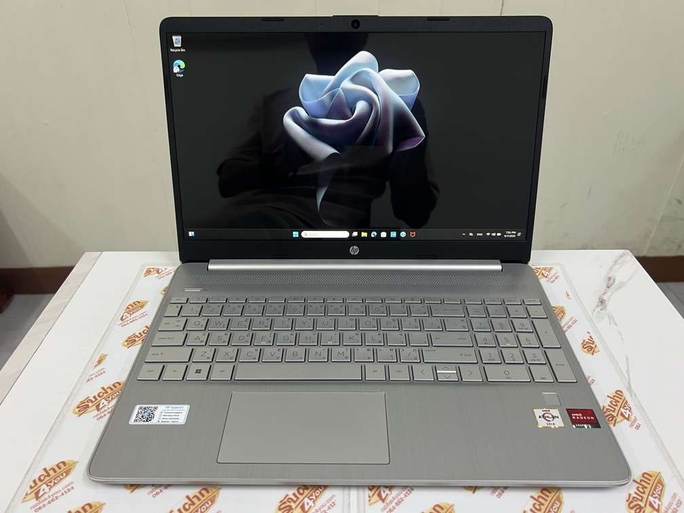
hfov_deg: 67.3
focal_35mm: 26
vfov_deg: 53.1
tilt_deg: -34.5
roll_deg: +0.1
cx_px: 342
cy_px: 256
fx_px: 514
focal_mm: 5.7
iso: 160
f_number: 1.5
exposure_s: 1/50
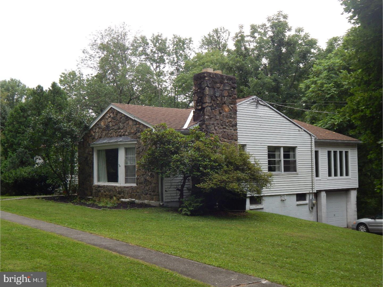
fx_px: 476
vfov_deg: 33.6
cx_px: 192
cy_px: 144
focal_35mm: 43
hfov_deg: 43.9
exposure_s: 1/250
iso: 125
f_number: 3.6
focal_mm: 7.7
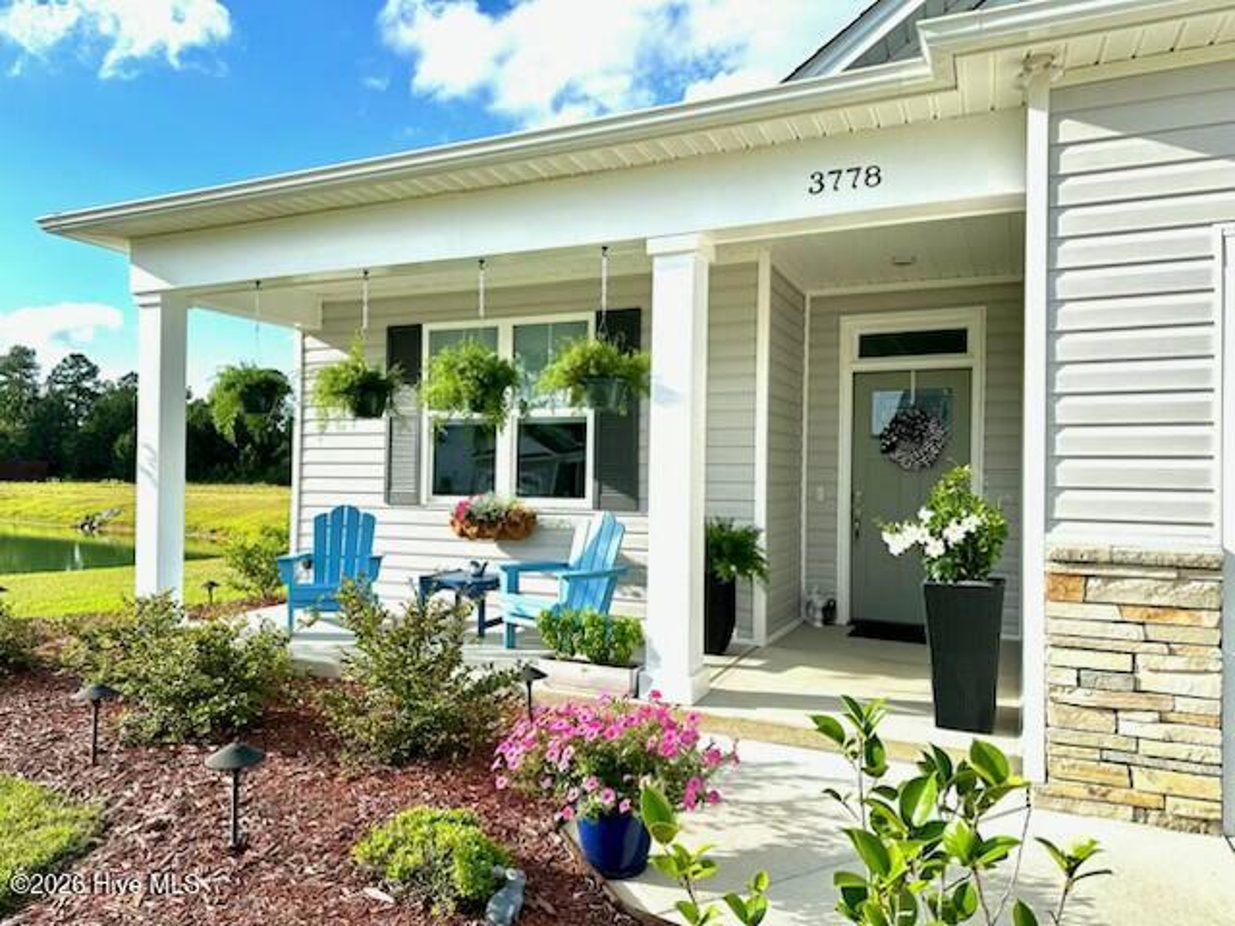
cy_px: 463
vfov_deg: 56.8
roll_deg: -0.6
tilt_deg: +1.5
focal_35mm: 24
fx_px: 856
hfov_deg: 71.6
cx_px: 618
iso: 80
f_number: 1.78
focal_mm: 6.86
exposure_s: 1/1412
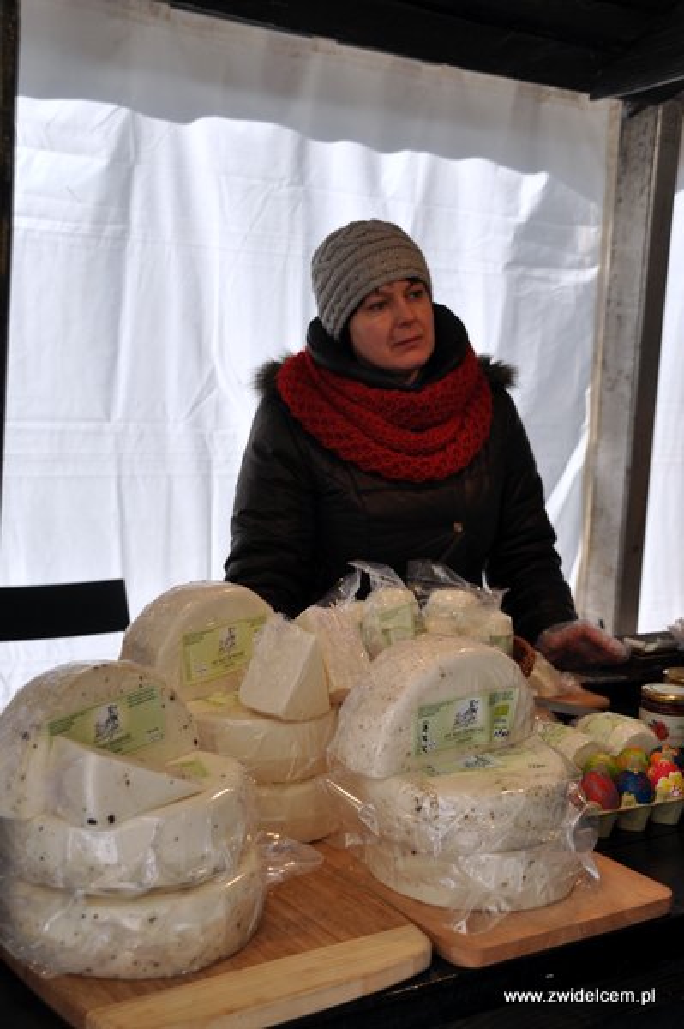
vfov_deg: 43.6
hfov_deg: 29.8
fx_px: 1285
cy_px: 514
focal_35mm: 45
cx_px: 342
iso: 200
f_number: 5.6
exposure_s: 1/125
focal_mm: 30
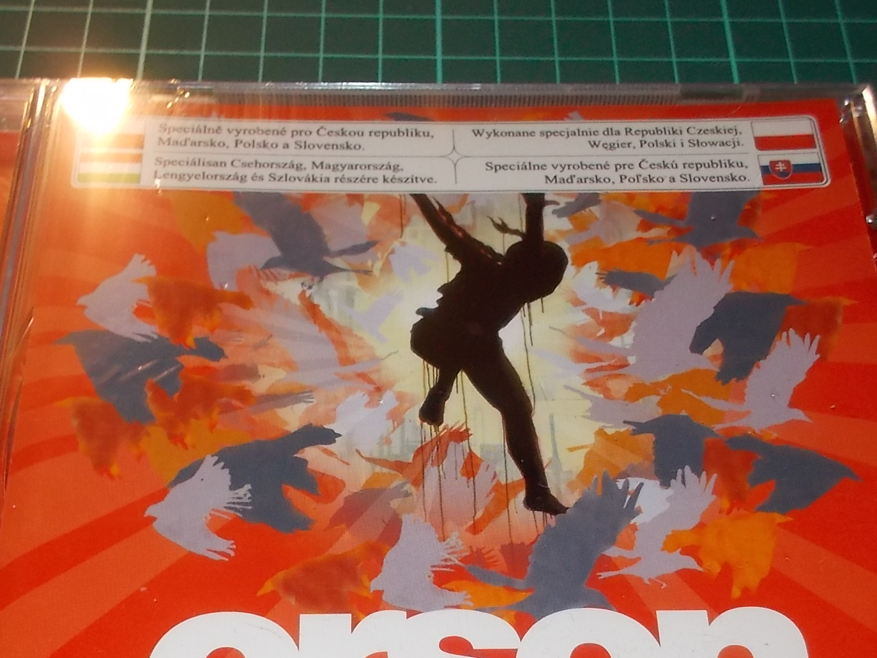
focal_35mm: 48
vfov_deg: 29.5
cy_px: 540
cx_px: 429
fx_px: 1216
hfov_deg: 39.7
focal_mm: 4.1
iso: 200
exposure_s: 1/30
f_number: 3.3
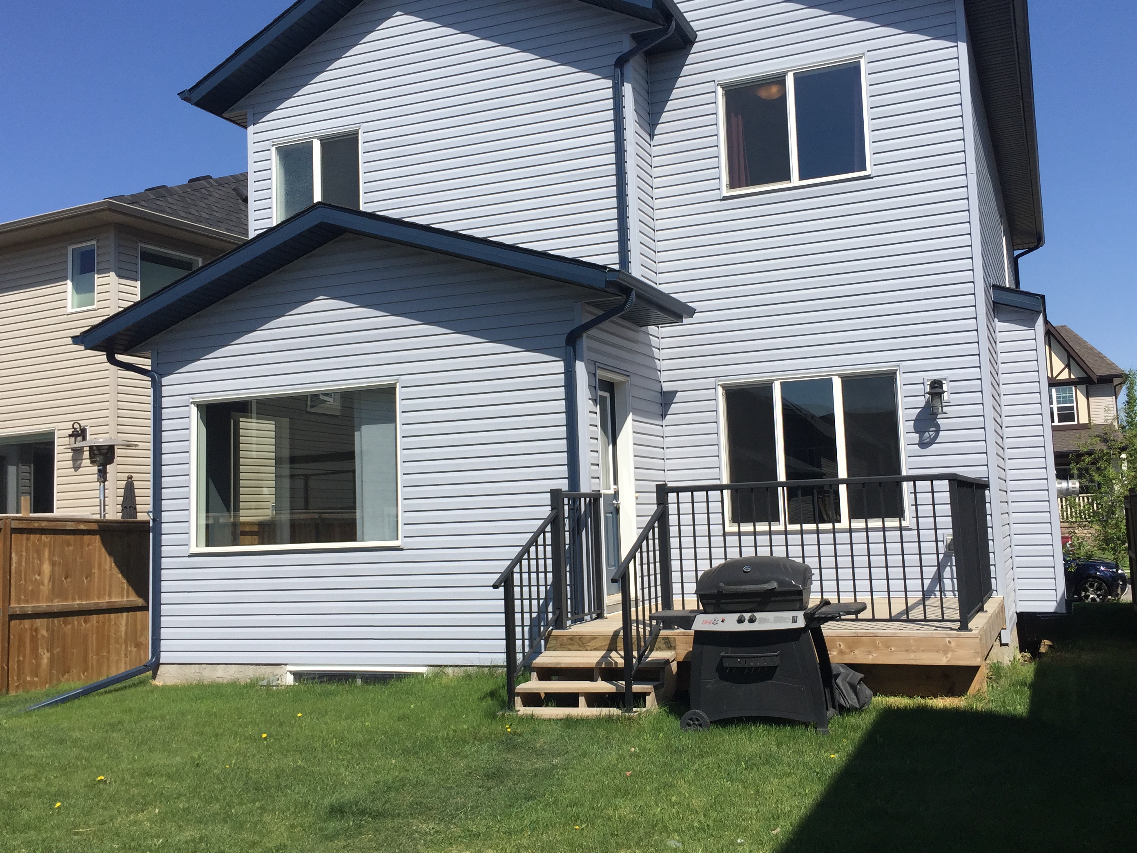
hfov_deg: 53.9
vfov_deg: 41.8
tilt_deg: +3.8
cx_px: 597
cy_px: 406
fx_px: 1117
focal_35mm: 34
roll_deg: +2.1
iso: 32
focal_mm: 4.15
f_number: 2.2
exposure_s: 1/2825
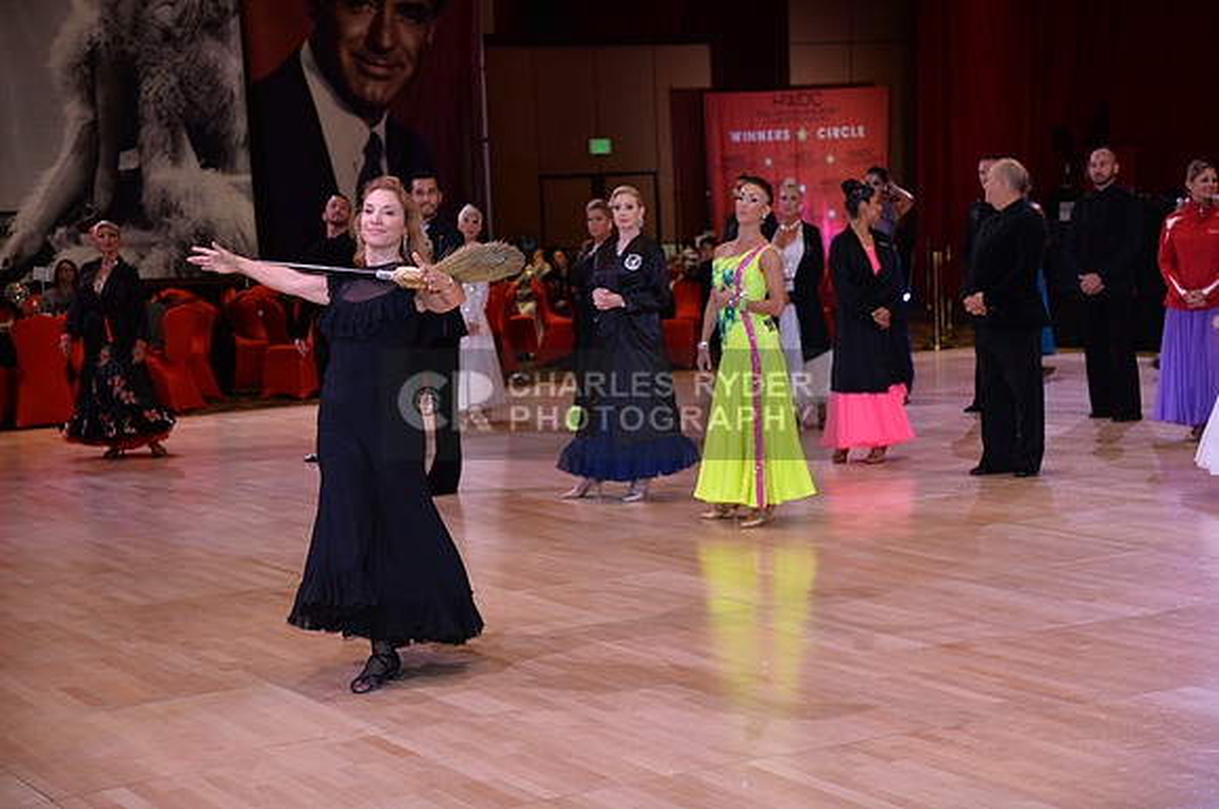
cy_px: 404
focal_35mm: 66
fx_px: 2232
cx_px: 610
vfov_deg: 20.6
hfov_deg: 30.6
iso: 1250
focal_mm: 66
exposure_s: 1/250
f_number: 4.5
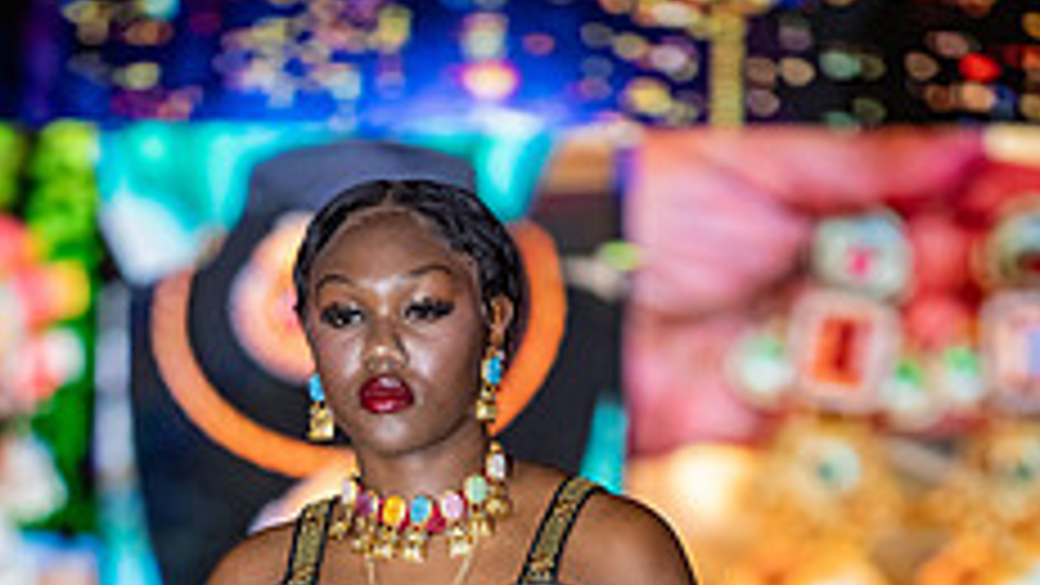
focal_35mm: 347
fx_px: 9570
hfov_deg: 6.2
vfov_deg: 3.5
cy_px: 999
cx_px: 473
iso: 2500
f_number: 2.8
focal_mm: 170
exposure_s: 1/500
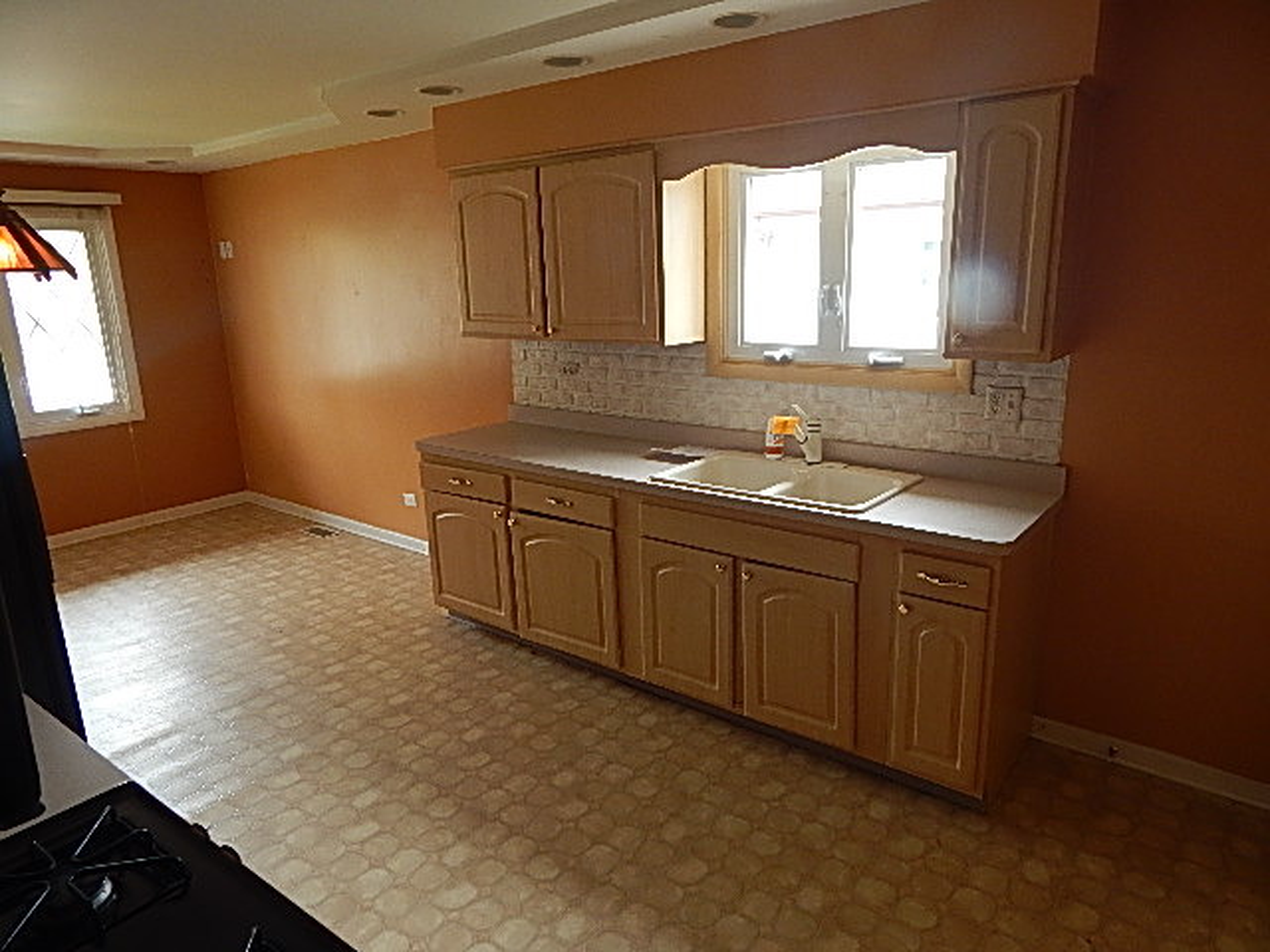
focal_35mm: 22
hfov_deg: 76.4
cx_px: 635
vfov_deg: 61.1
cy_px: 476
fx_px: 807
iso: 220
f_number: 3
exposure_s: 1/30
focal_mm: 4
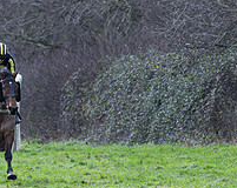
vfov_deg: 1.6
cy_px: 74
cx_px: 75
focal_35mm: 949
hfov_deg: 2.0
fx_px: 6644
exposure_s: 1/1250
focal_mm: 200
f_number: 4
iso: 800
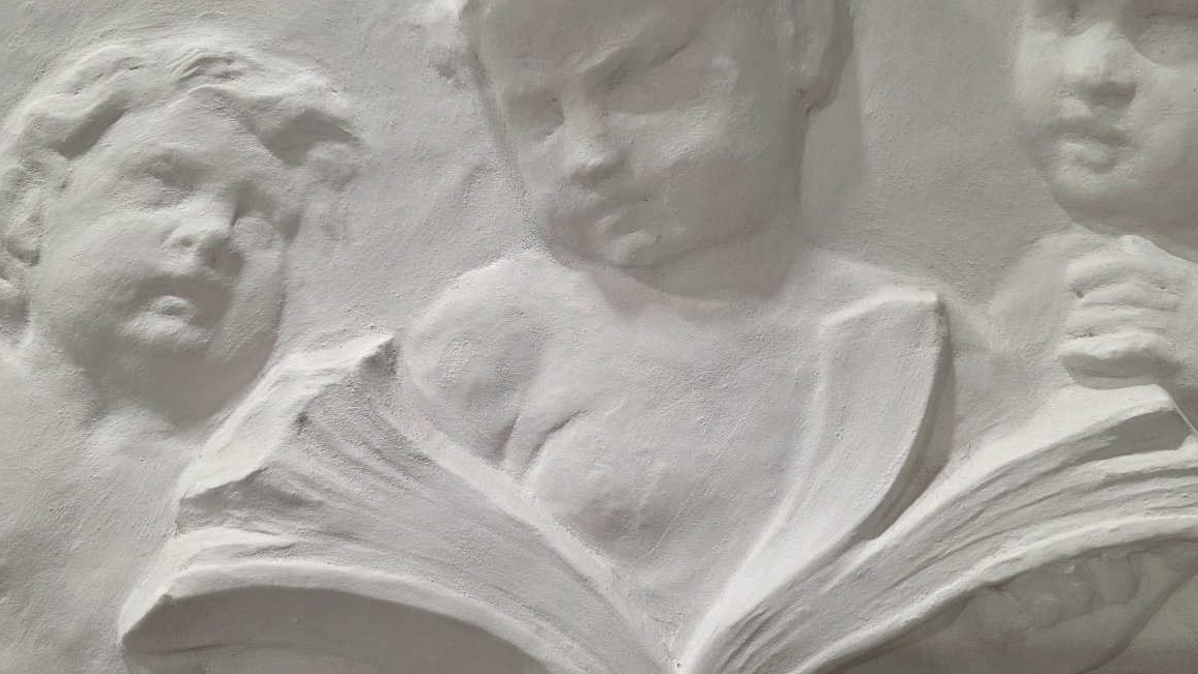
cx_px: 587
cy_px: 319
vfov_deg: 44.4
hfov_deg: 71.9
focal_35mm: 26
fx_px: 826
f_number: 1.7
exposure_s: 1/100
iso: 250
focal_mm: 6.3
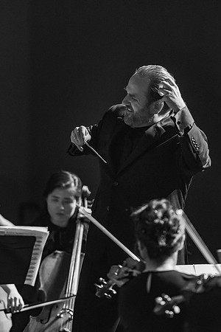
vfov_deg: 7.6
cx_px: 110
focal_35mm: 270
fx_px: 2486
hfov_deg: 5.1
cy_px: 166
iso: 5000
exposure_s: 1/250
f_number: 4
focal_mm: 270
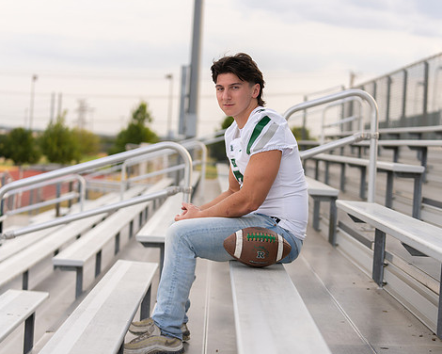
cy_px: 171
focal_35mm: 83
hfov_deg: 23.0
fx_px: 1086
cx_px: 253
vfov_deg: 18.5
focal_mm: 70
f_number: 2.8
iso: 100
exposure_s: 1/400
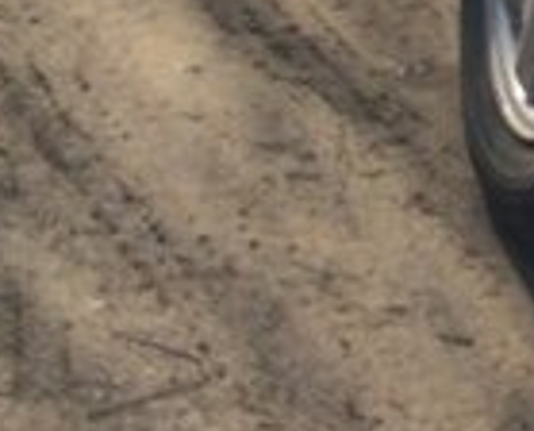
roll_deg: -15.7
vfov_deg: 11.0
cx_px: 1149
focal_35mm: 134
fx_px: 2124
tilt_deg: -9.4
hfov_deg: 12.3
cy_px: -260
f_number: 2.2
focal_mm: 4.15
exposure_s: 1/1866
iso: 32
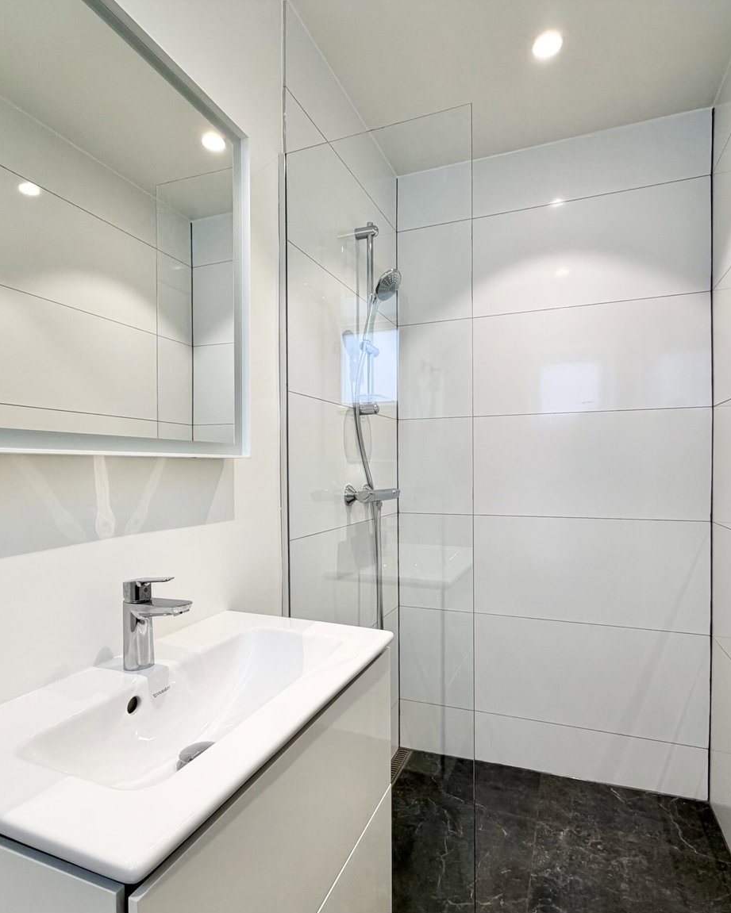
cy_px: 474
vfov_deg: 83.2
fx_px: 514
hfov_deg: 70.8
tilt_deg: -0.8
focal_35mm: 19
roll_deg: +0.4
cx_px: 379
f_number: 2.2
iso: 125
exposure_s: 1/100
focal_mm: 2.22
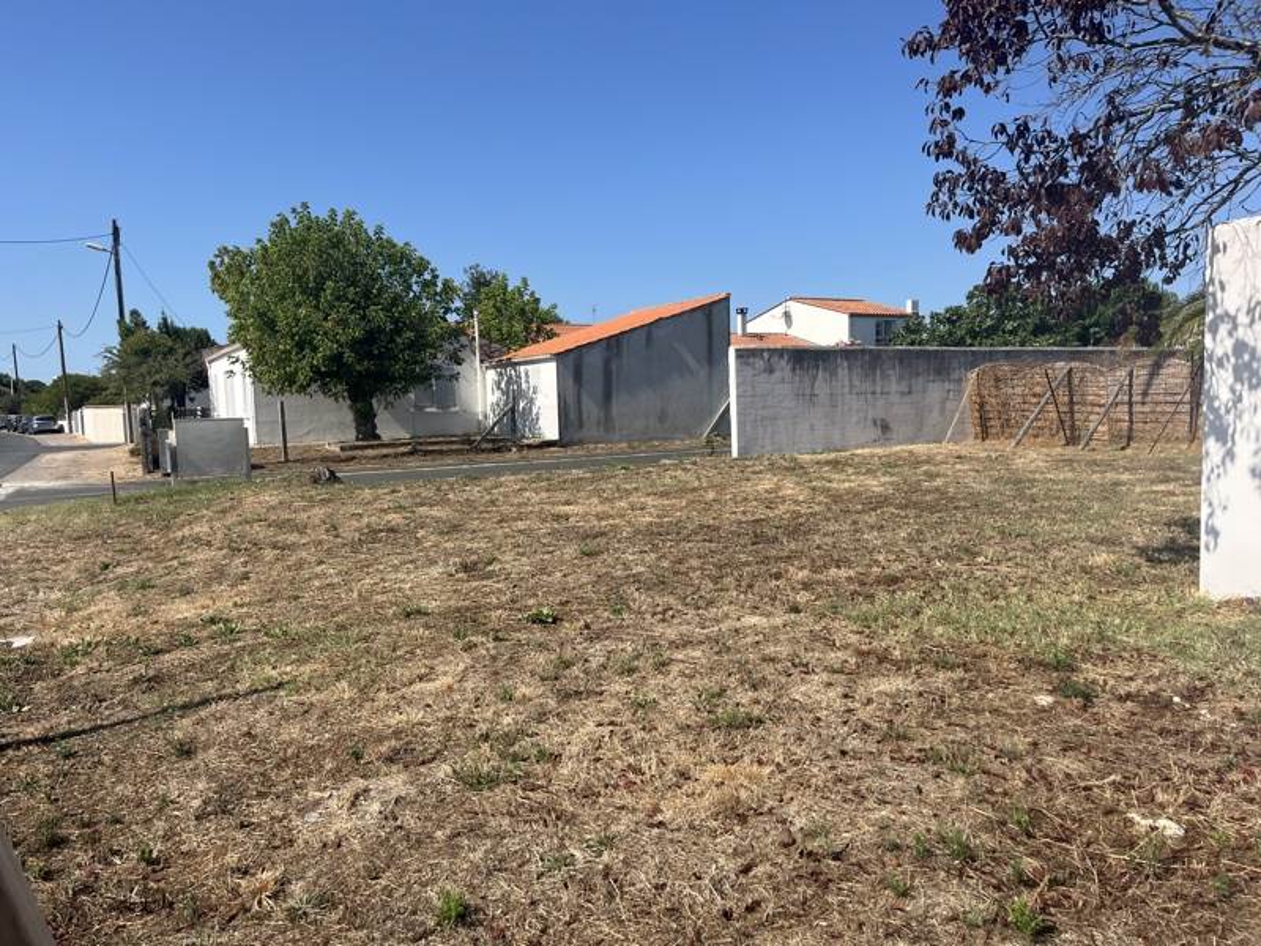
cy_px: 473
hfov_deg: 67.3
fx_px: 947
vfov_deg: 53.1
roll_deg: +1.6
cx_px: 630
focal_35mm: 26
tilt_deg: -5.7
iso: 50
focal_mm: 5.1
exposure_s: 1/3876
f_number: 1.6
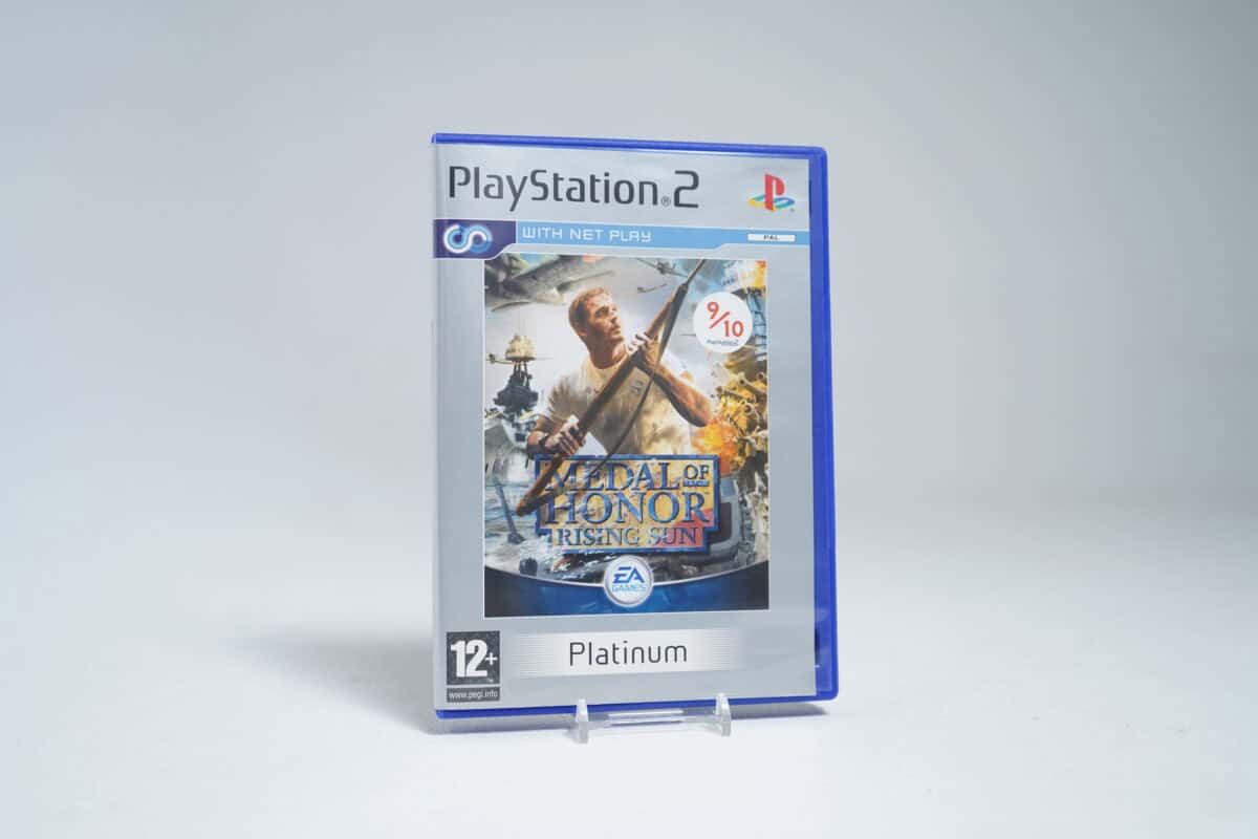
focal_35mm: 37
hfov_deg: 51.9
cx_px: 629
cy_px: 420
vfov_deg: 35.9
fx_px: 1293
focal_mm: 37
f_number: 4
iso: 250
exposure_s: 1/25
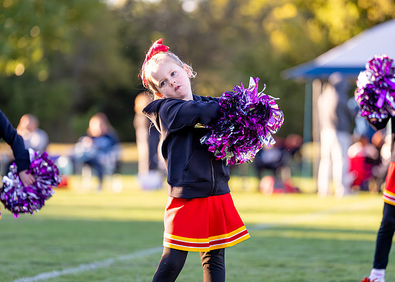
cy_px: 125
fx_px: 2038
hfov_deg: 11.1
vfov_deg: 7.9
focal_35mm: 182
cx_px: 190
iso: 1600
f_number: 2.8
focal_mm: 151
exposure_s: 1/3200
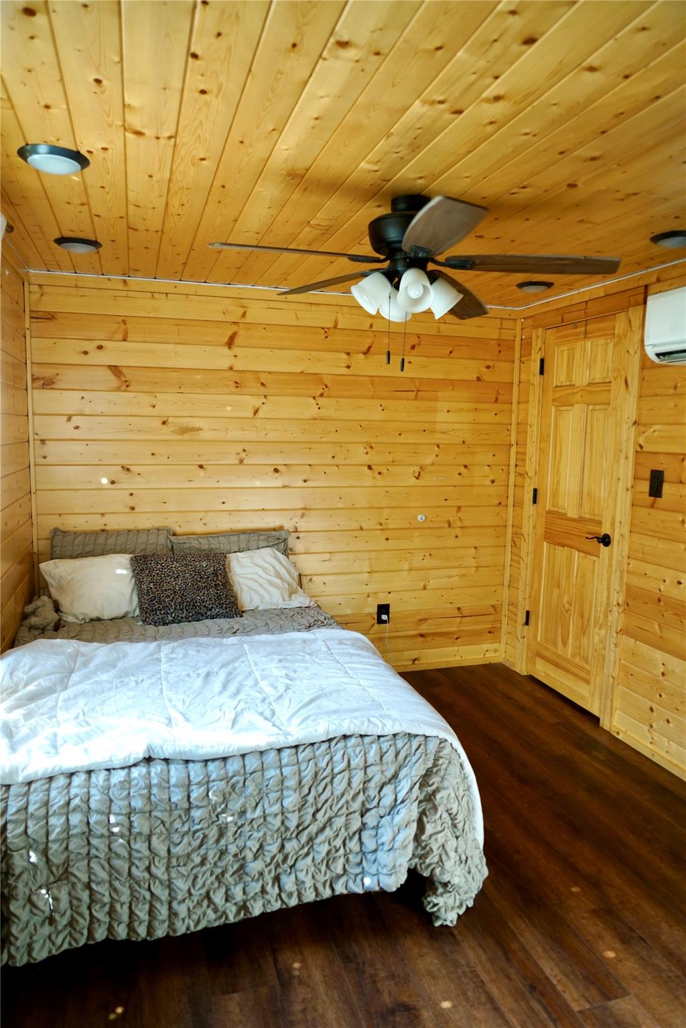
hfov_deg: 53.1
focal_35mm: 24
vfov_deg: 73.7
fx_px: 686
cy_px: 514
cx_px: 343
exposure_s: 1/160
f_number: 4
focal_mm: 24
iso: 800
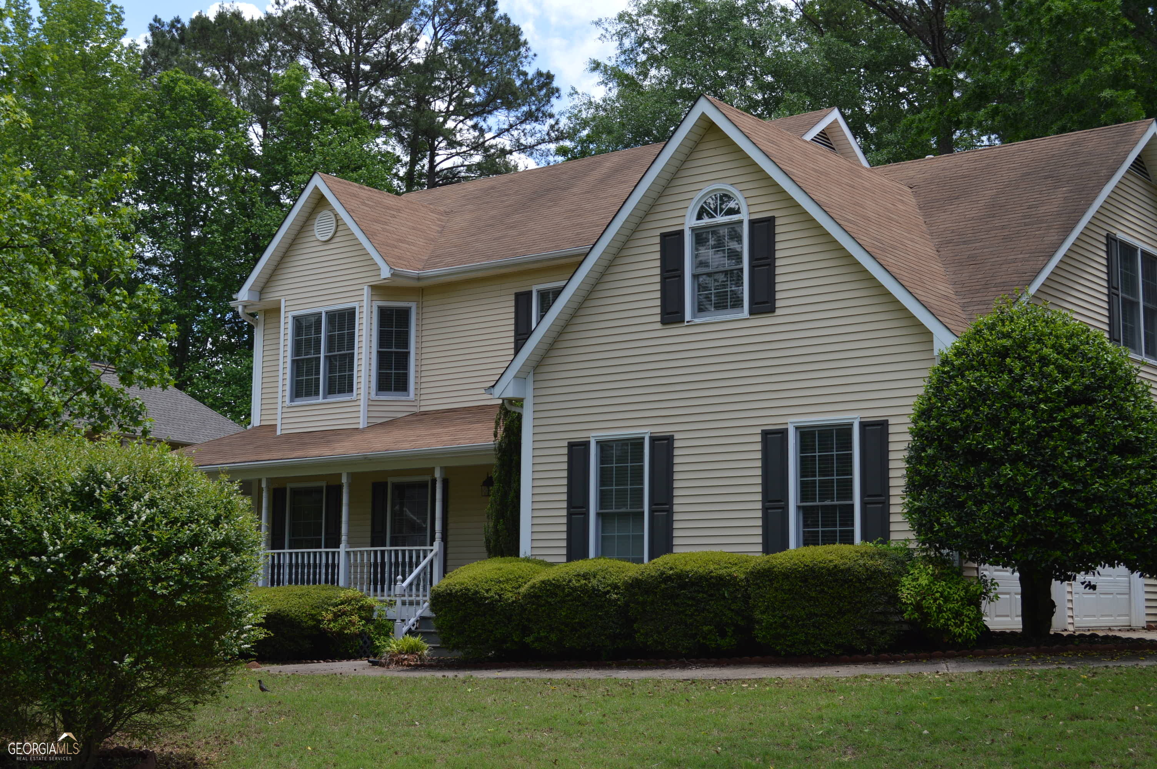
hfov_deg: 38.9
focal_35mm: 51
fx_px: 1638
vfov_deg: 26.4
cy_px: 384
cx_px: 578
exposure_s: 1/200
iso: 100
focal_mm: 34
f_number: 7.1
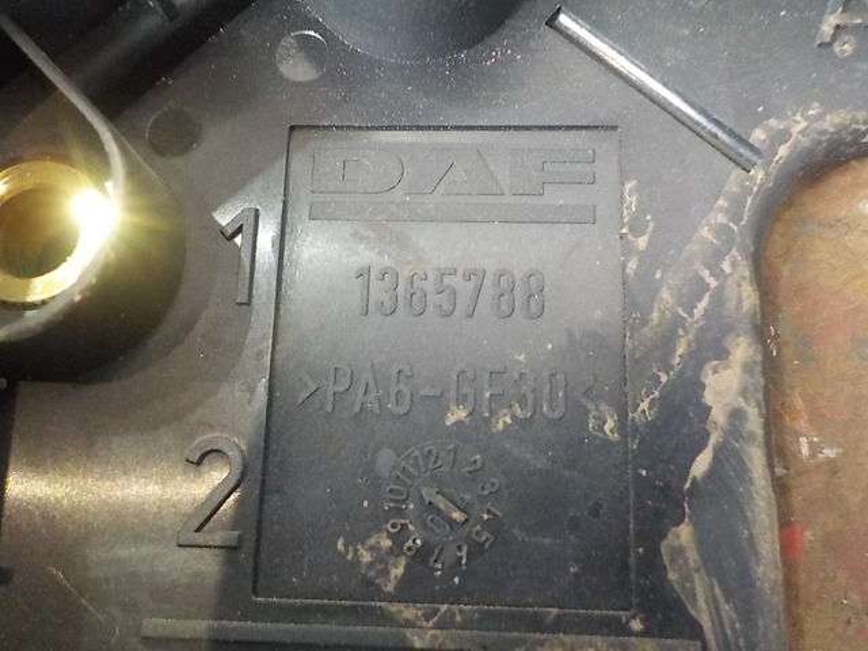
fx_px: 752
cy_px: 326
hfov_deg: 60.0
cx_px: 434
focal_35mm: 30
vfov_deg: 46.8
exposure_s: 1/30
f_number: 3.3
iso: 800
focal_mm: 4.1
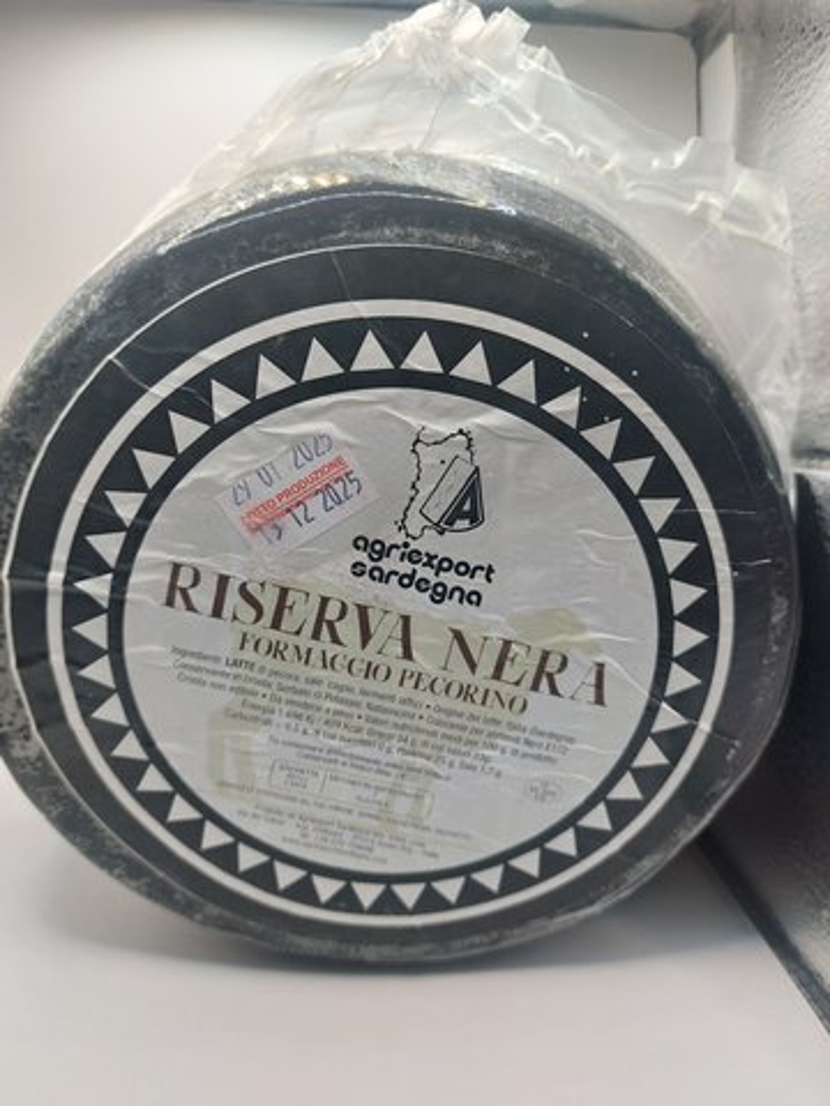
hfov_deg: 54.9
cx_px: 415
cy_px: 553
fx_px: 799
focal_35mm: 25
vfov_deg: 69.4
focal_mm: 5.23
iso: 32
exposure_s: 1/100
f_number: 1.8
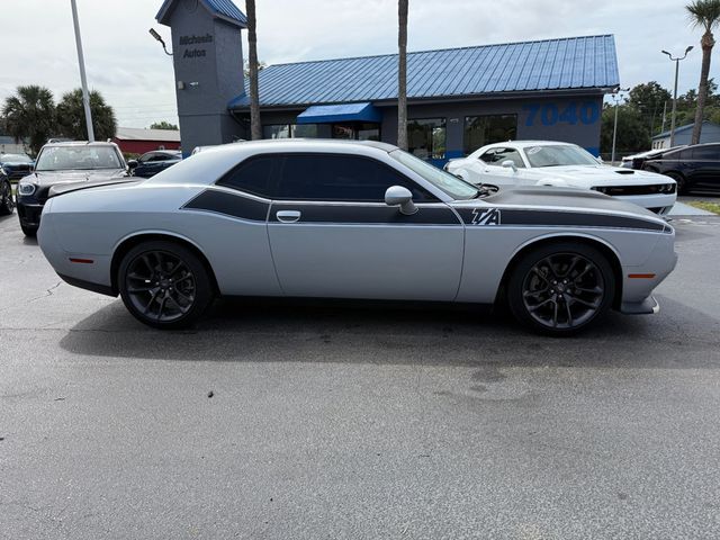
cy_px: 270
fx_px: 499
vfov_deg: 56.8
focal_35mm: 24
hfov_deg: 71.6
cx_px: 360
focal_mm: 6.76
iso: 100
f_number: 1.78
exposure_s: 1/3425
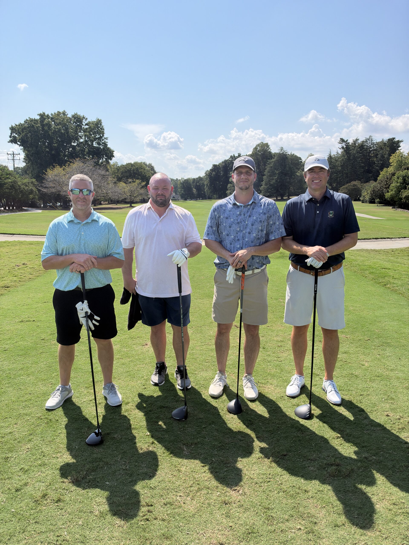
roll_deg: -1.1
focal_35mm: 24
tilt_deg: -11.1
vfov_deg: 71.6
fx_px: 378
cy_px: 272
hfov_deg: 56.8
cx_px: 204
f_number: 1.8
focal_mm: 6.93
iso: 64
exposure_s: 1/4098
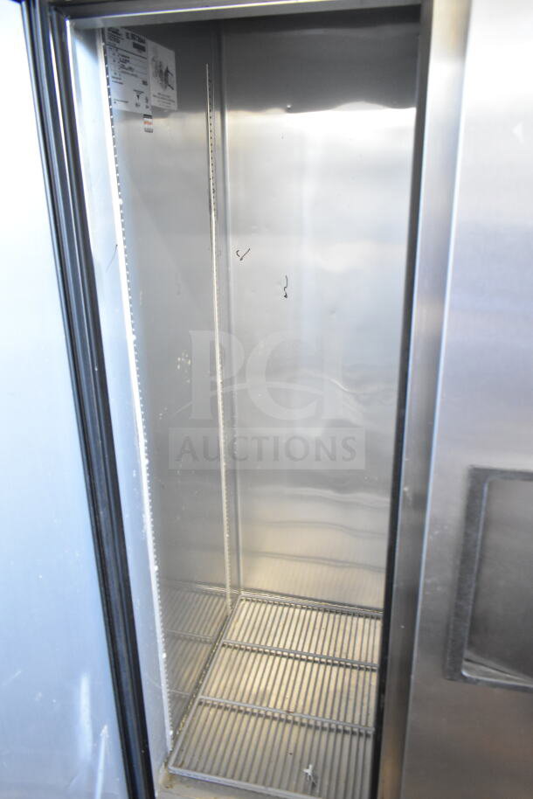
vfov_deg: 67.4
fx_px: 599
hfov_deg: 48.0
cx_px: 266
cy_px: 400
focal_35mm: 27
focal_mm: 18
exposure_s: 1/30
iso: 3200
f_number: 3.5
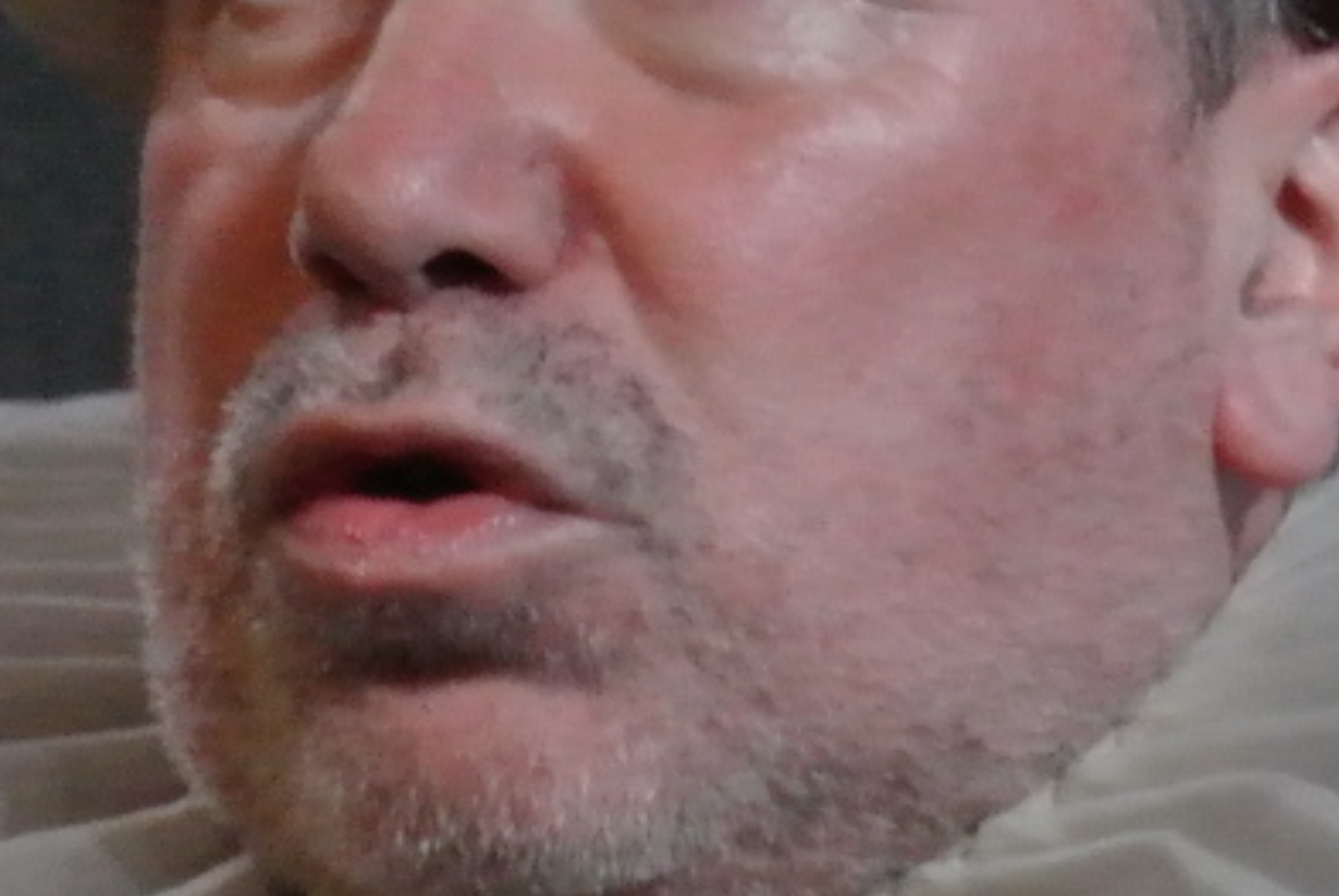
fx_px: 54512
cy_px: 508
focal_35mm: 1464
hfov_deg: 1.4
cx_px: 715
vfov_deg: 0.9
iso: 2200
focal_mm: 110
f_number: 5.6
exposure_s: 1/80
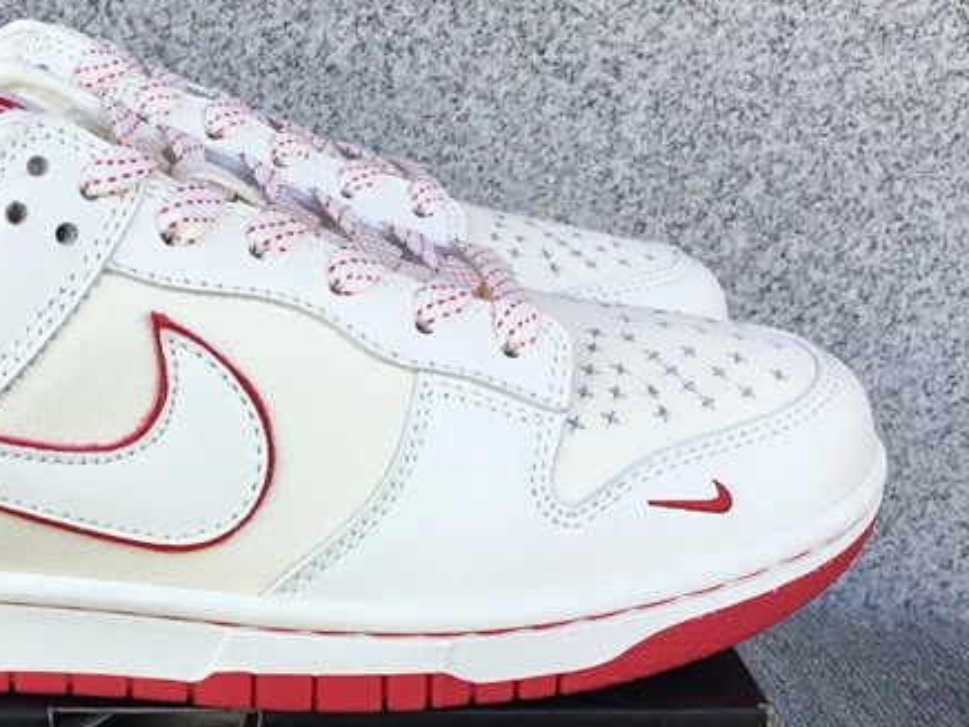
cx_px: 173
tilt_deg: -22.3
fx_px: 1792
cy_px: 592
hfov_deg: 29.5
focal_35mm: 64
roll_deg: +0.6
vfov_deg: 22.6
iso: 25
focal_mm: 3.3
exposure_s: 1/177
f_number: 2.4
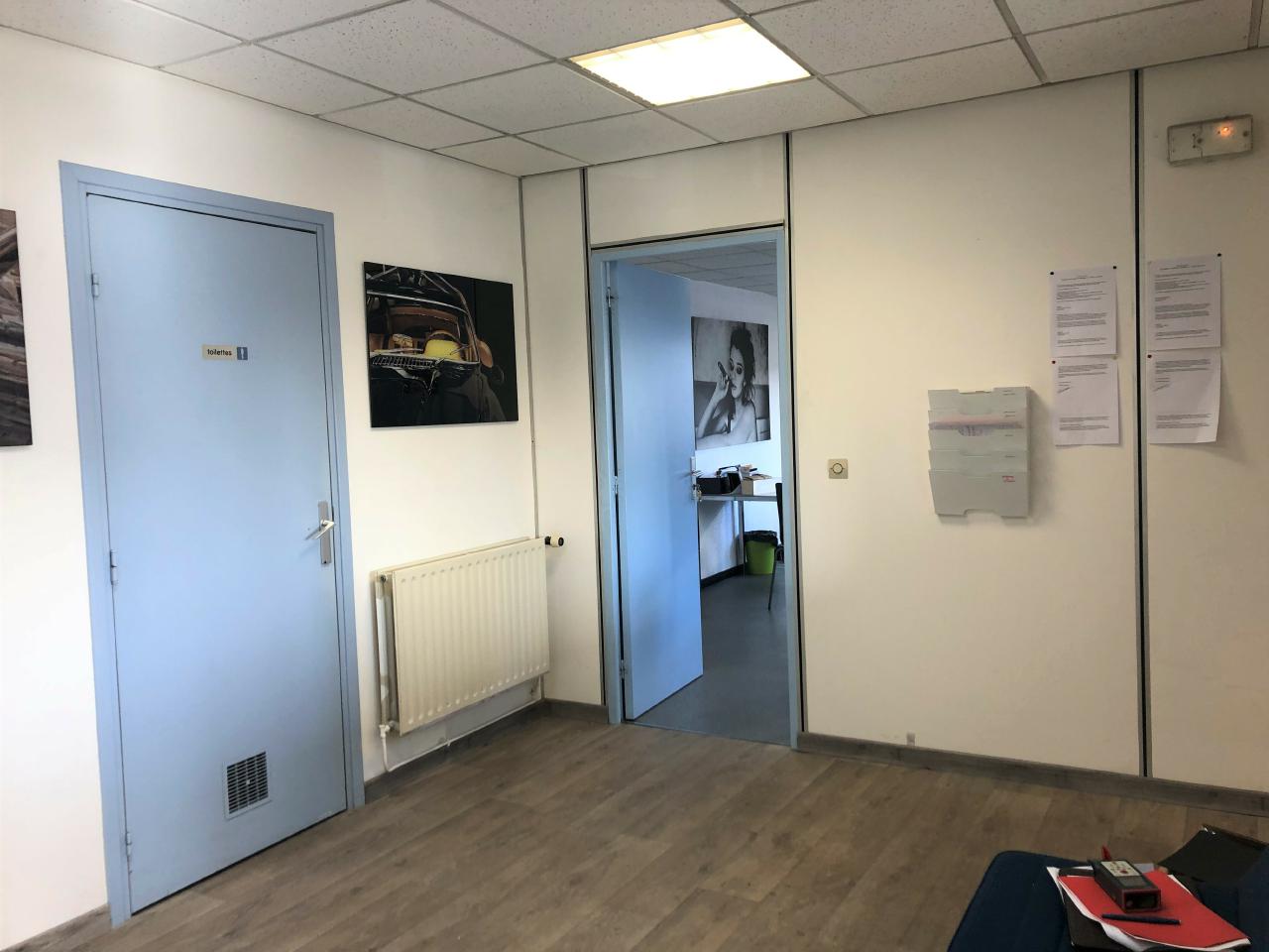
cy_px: 476
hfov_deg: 63.4
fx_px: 1026
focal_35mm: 28
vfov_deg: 49.7
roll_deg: +2.4
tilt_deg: -1.3
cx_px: 634
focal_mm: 3.99
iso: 32
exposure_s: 1/50
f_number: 1.8
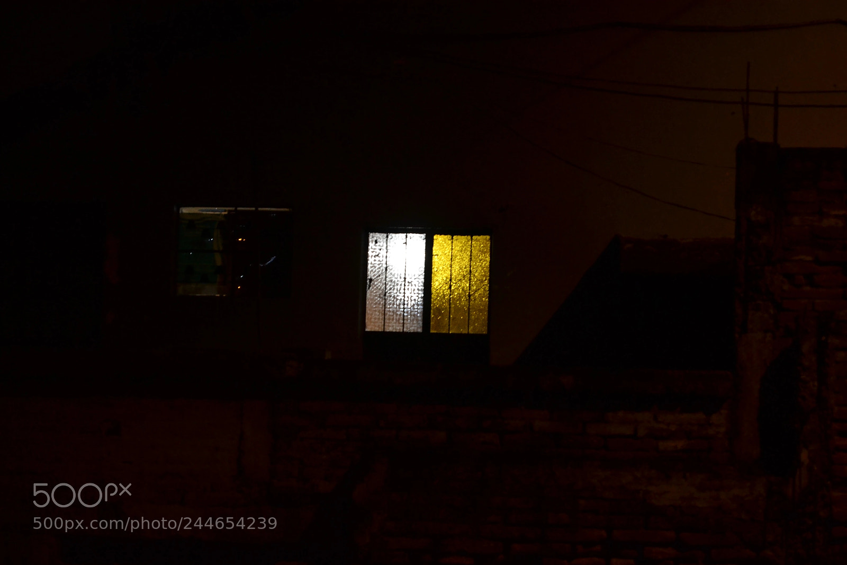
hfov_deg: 24.6
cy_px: 282
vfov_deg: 16.5
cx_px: 424
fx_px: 1941
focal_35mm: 82
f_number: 5.6
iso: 800
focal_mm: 55
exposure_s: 1/15
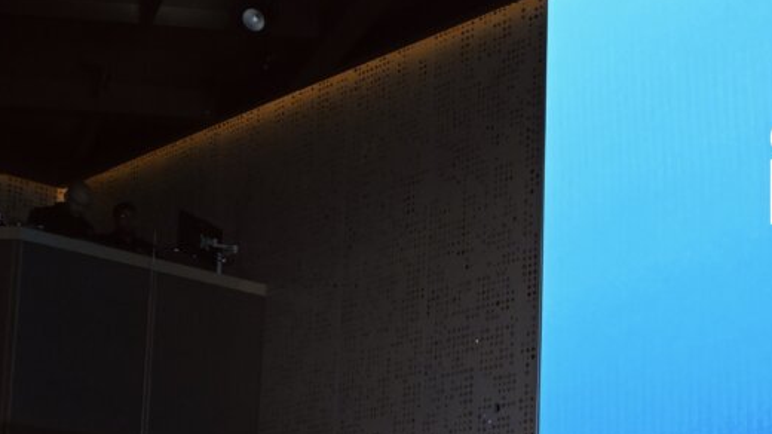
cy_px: 490
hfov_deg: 26.3
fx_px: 1559
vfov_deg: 15.4
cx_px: 782
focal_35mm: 76
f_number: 4
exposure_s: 1/125
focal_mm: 21
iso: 2000
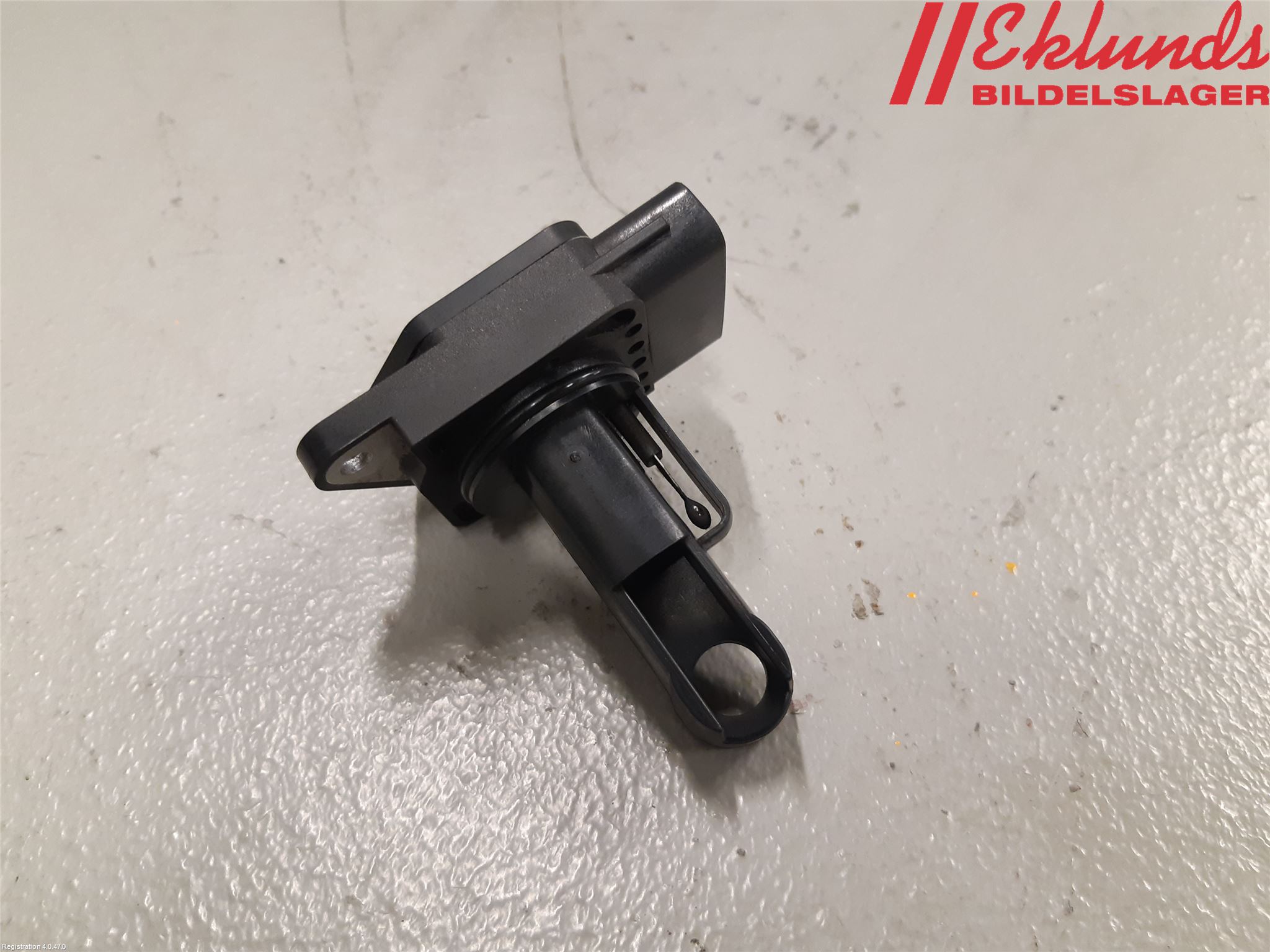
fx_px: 954
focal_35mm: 26
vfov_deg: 53.1
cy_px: 476
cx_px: 635
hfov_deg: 67.3
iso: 160
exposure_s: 1/50
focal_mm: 3.93
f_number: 1.7
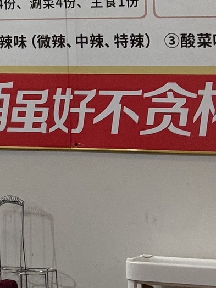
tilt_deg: +9.8
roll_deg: -0.5
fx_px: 1524
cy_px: -172
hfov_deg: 7.9
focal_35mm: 183
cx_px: -149
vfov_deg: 10.4
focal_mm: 6.76
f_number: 1.78
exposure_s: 1/50
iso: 125
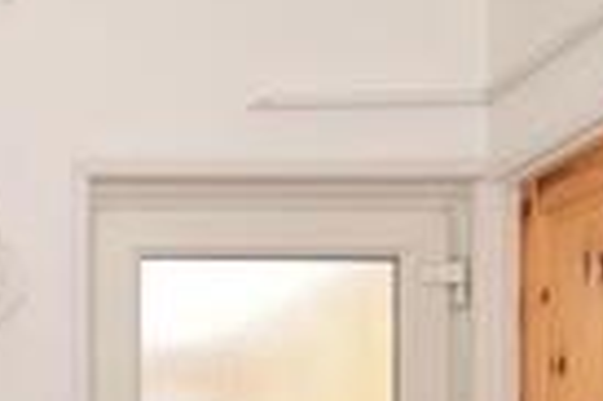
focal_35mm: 72
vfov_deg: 17.8
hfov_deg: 25.0
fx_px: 1205
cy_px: 509
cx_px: -141
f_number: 7.1
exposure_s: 1/20
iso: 400
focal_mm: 10
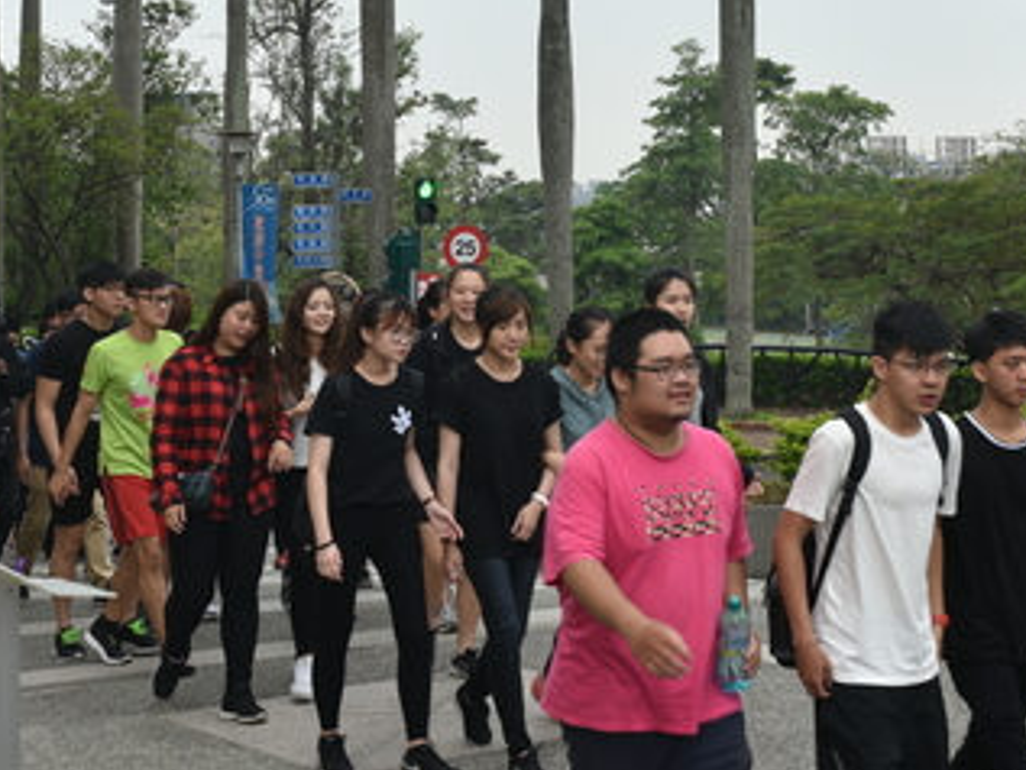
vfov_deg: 17.2
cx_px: 599
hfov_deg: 23.0
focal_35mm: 85
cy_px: 128
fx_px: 2520
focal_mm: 40
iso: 250
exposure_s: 1/80
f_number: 10
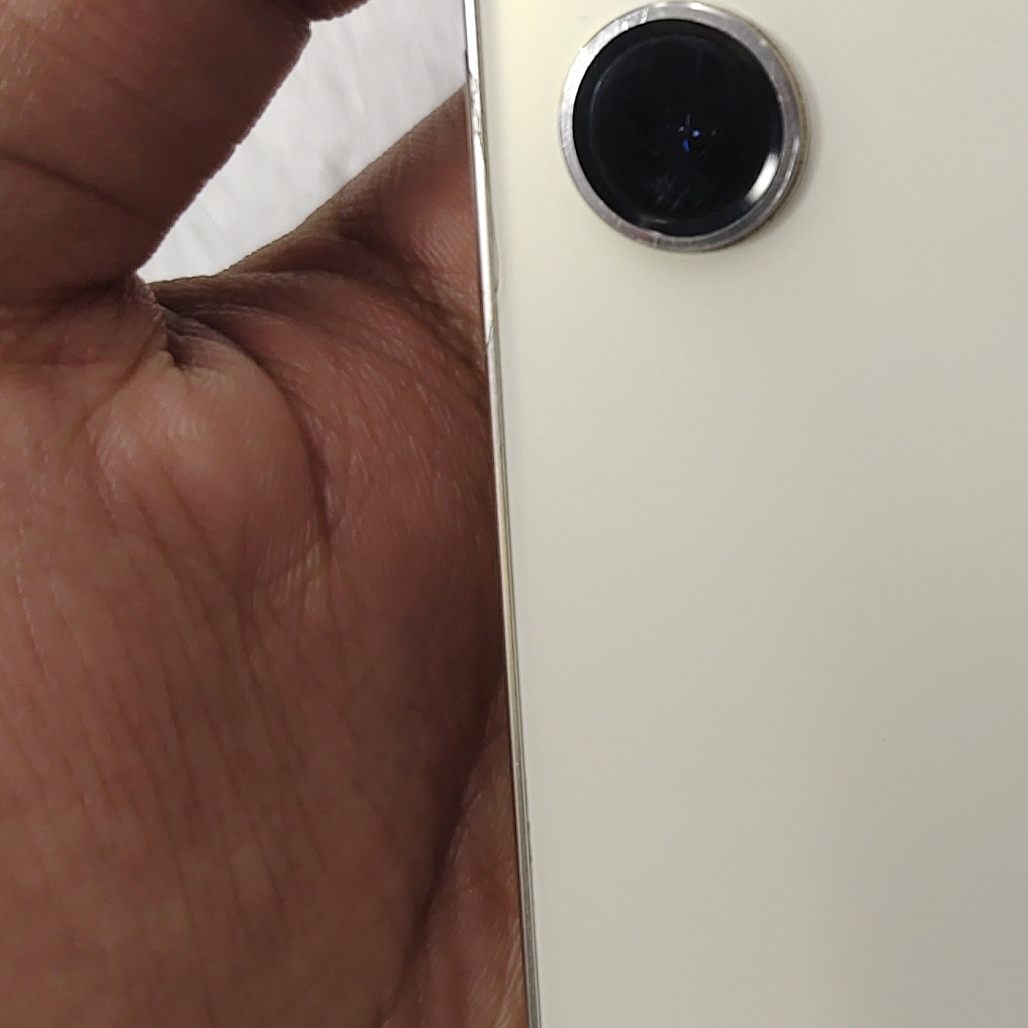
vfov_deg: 26.9
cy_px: 587
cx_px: 1117
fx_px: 2150
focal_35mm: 64
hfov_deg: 25.1
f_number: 1.88
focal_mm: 5.56
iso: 127
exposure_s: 1/100
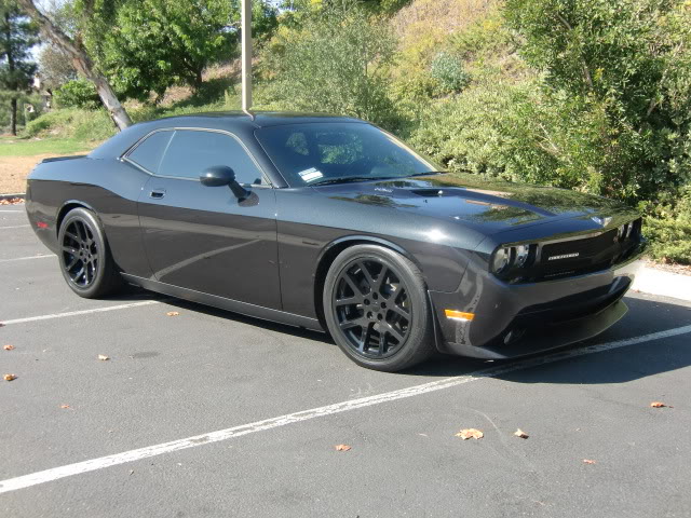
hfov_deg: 46.8
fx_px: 798
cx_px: 346
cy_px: 259
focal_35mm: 40
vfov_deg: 36.0
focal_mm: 7.1
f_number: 3.8
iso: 64
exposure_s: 1/200
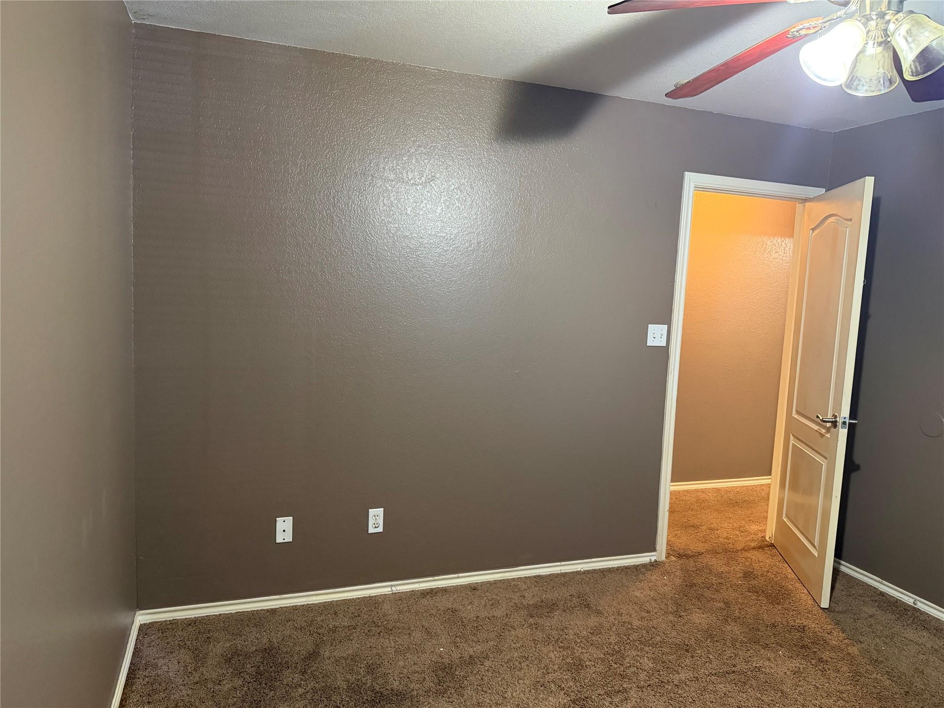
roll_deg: -2.5
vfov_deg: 56.8
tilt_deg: -6.1
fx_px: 654
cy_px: 354
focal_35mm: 24
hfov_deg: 71.6
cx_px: 472
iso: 800
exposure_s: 1/40
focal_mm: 6.76
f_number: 1.78
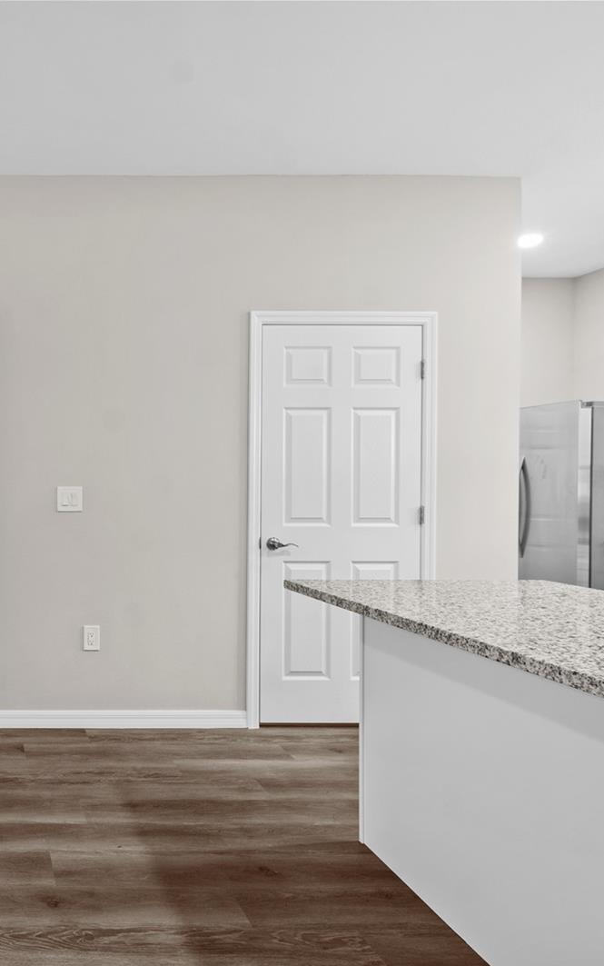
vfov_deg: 77.1
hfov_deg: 44.2
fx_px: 605
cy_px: 483
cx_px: -15
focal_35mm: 23
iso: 100
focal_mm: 10
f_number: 7.1
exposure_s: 2
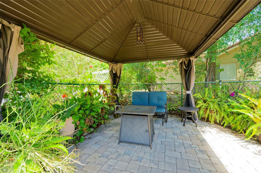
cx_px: 130
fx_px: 116
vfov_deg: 73.6
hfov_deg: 96.8
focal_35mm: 16
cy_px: 86
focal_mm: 16
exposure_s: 1/50
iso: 250
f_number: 8
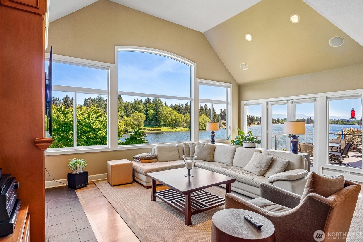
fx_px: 181
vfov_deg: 67.3
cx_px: 177
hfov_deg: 90.0
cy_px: 116
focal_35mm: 18
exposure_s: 1/125
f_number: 8
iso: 400
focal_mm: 17
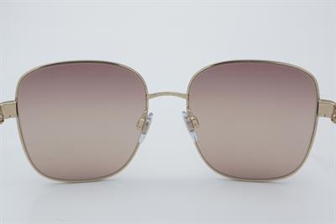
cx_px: 168
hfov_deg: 33.4
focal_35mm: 60
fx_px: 560
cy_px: 112
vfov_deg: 22.6
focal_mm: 40
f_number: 32
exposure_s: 1/4
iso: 100
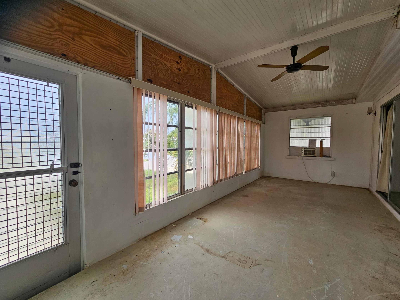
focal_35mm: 13
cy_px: 150
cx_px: 200
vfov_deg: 89.9
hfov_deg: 106.2
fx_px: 150
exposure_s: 1/278
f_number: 2.2
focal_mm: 2.2
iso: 64
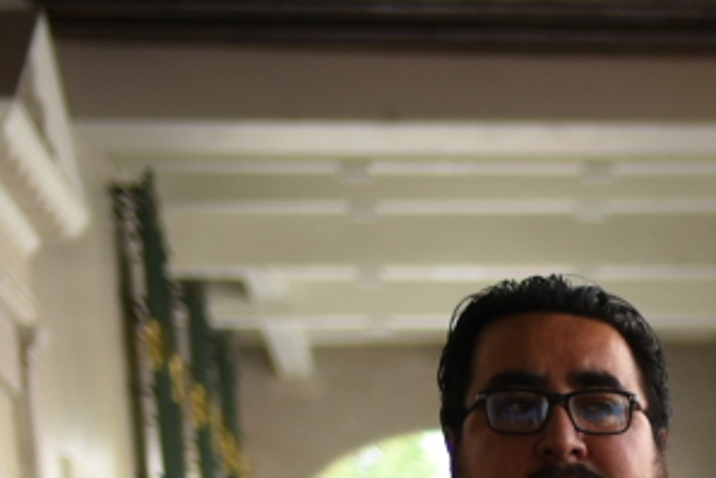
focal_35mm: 190
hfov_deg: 9.8
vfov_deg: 6.8
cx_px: 1557
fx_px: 3781
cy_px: 1196
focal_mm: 35
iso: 100
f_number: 1.8
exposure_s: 1/250
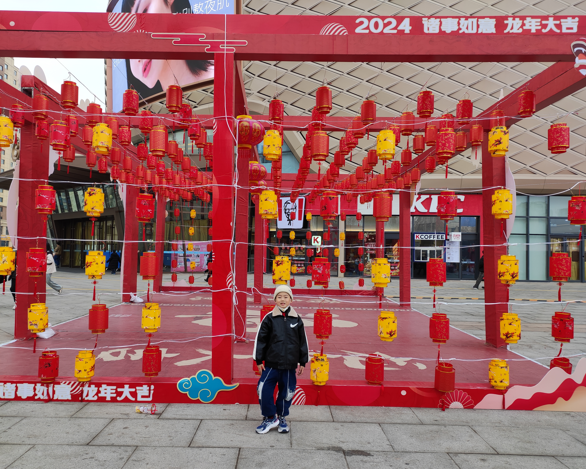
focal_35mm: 27
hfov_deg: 64.0
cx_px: 274
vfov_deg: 53.2
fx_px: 468
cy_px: 238
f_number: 1.79
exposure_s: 1/107
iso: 50
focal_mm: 4.74
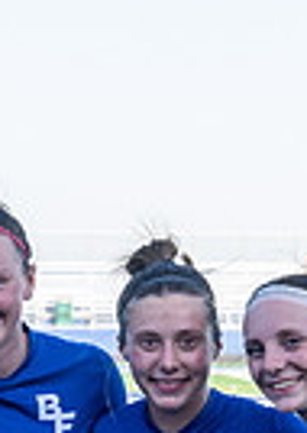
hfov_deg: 6.5
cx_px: 63
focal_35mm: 219
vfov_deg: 9.2
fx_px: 2687
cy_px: 420
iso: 160
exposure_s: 1/250
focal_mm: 31.5
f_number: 5
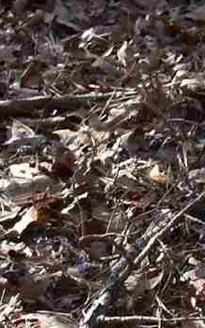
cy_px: -557
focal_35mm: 241
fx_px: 2157
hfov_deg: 5.2
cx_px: 600
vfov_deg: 7.8
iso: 400
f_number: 5
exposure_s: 1/250
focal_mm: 18
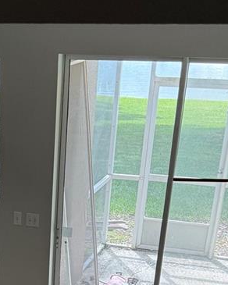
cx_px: -13
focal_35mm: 77
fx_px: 649
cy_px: 354
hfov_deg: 19.2
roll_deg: +0.1
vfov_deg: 22.5
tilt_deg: -29.5
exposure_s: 1/236
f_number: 1.78
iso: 125
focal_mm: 6.76
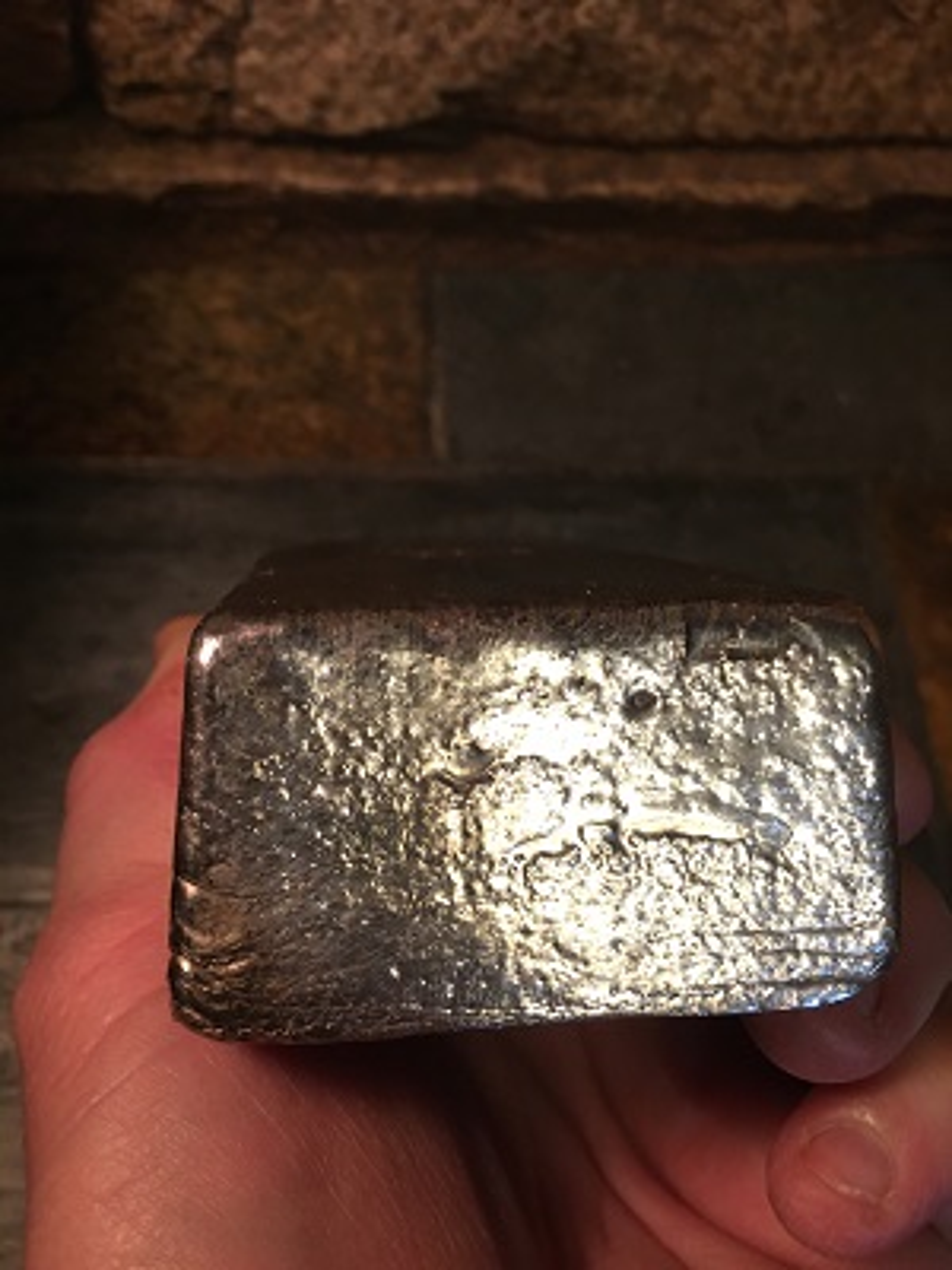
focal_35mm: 29
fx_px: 1063
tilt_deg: -61.2
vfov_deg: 61.7
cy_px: 635
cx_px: 476
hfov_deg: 48.2
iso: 100
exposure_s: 1/30
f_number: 2.2
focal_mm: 4.15
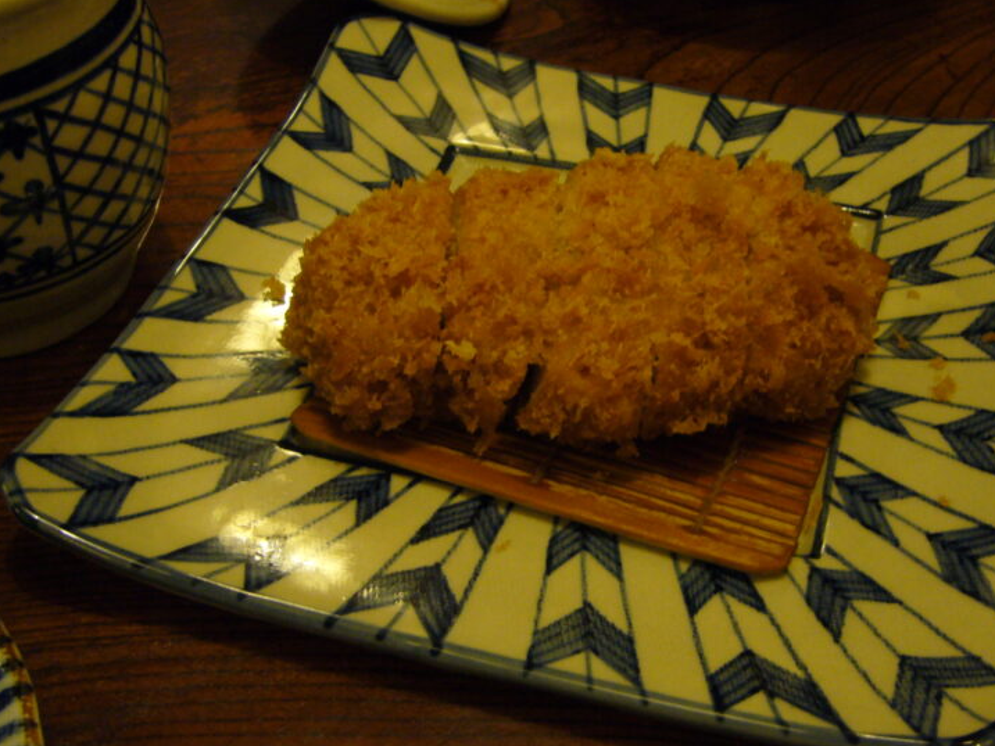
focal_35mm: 50
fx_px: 1437
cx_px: 548
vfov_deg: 29.1
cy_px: 392
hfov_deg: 38.1
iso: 200
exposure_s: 1/8
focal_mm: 5.8
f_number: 2.8
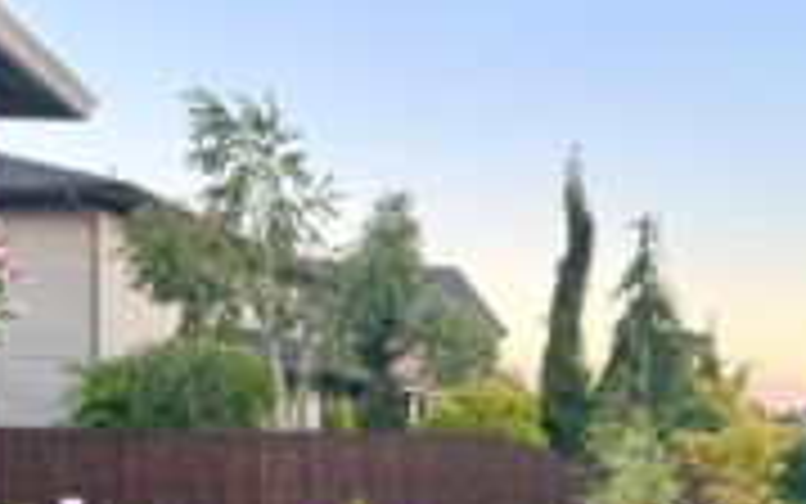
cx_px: 405
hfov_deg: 35.7
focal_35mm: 57
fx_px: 1252
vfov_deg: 22.2
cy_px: 454
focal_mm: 6.86
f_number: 1.78
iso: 80
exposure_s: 1/290
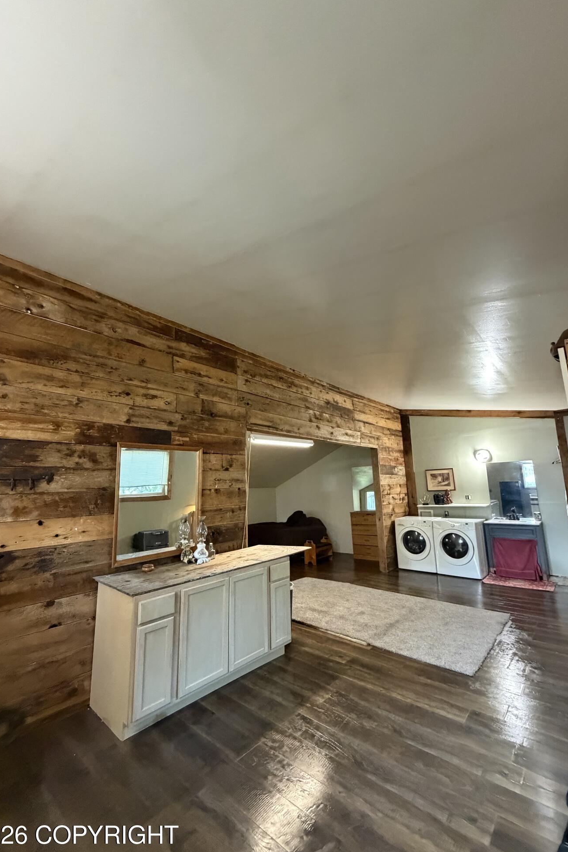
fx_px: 355
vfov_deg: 100.4
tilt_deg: +8.3
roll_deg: +2.2
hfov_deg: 77.3
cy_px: 436
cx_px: 282
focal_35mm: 15
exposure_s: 1/60
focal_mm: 2.22
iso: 800
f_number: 2.2
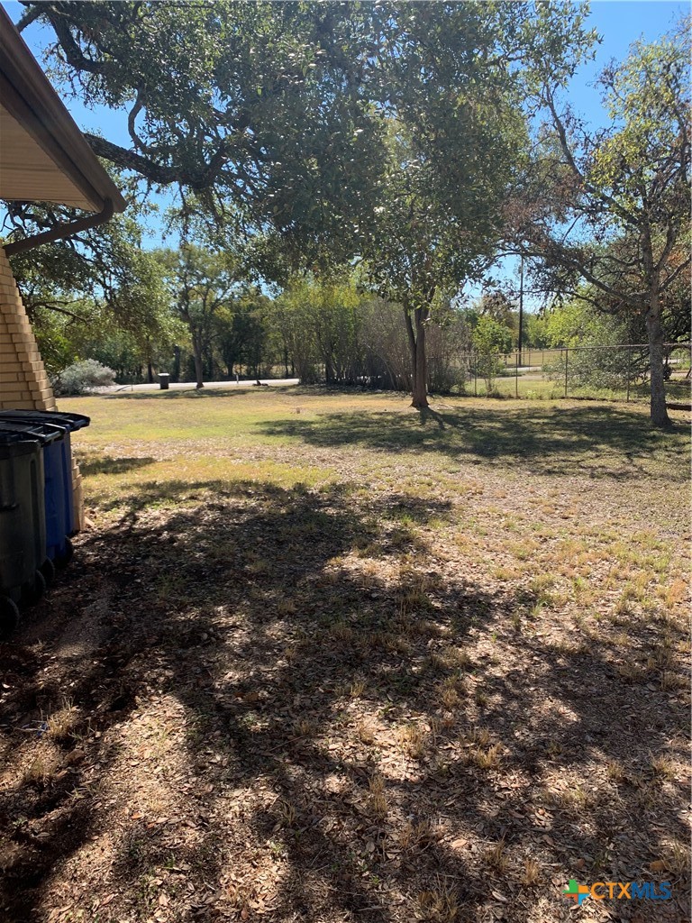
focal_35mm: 26
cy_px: 462
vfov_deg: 67.3
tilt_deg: -8.4
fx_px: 693
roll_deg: +2.6
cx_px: 346
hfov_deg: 53.1
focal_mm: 4.25
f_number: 1.8
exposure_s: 1/849
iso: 25
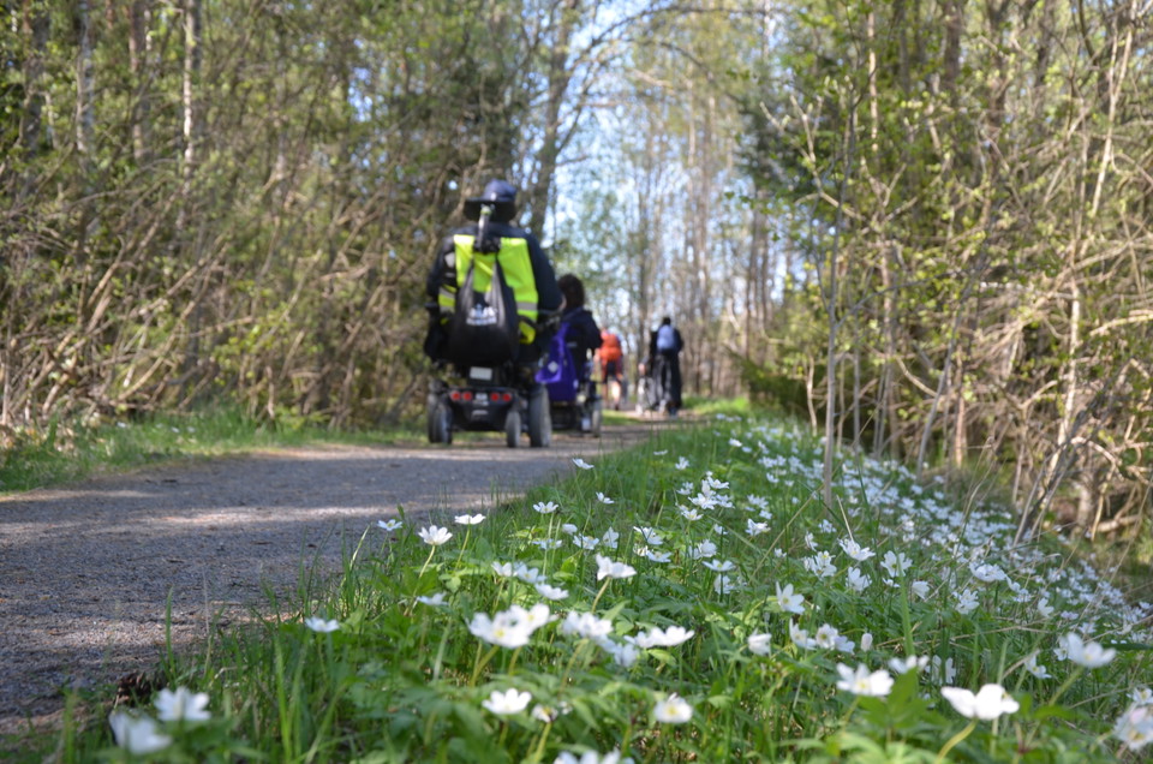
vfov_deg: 21.5
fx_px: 2014
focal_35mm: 63
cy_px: 382
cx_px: 576
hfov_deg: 32.0
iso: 200
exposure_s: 1/125
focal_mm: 42
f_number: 5.6
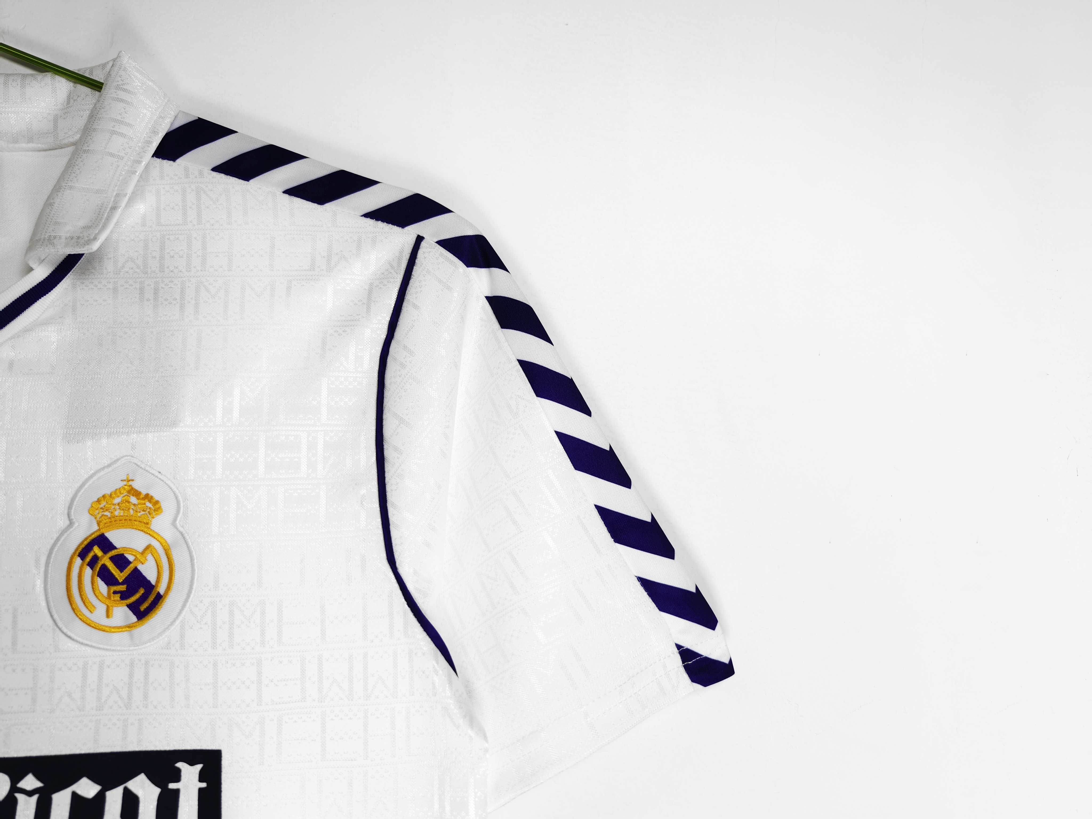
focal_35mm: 23
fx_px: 726
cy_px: 410
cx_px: 546
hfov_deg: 73.9
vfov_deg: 58.9
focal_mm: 8.67
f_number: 1.75
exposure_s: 1/100
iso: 62
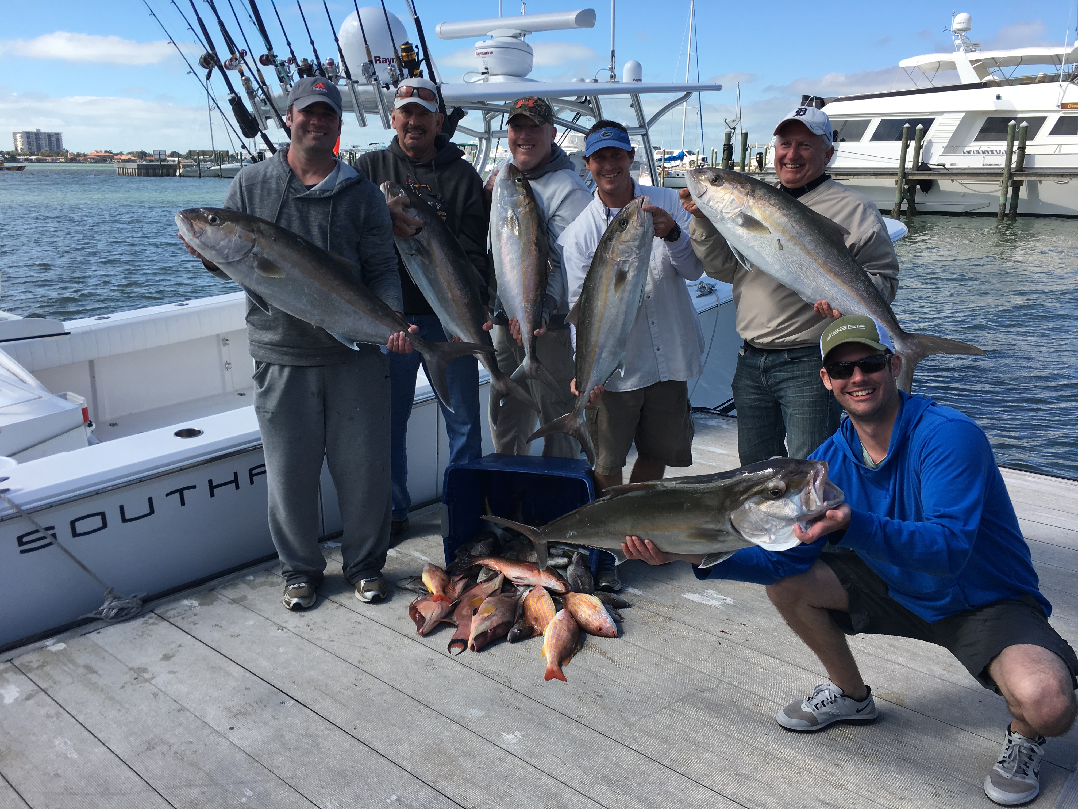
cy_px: 404
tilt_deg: -13.9
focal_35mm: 29
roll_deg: -1.4
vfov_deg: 48.2
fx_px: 903
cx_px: 539
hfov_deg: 61.7
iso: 25
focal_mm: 4.15
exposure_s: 1/1083
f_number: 2.2
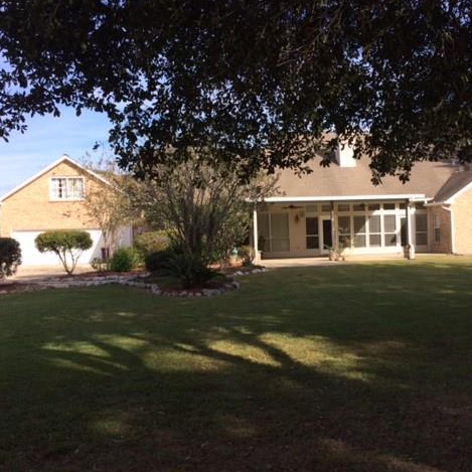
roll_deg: +1.0
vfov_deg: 47.2
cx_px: 250
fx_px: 540
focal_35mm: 35
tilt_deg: -2.9
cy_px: 235
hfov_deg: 47.2
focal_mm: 4.15
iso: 32
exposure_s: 1/1208
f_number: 2.2
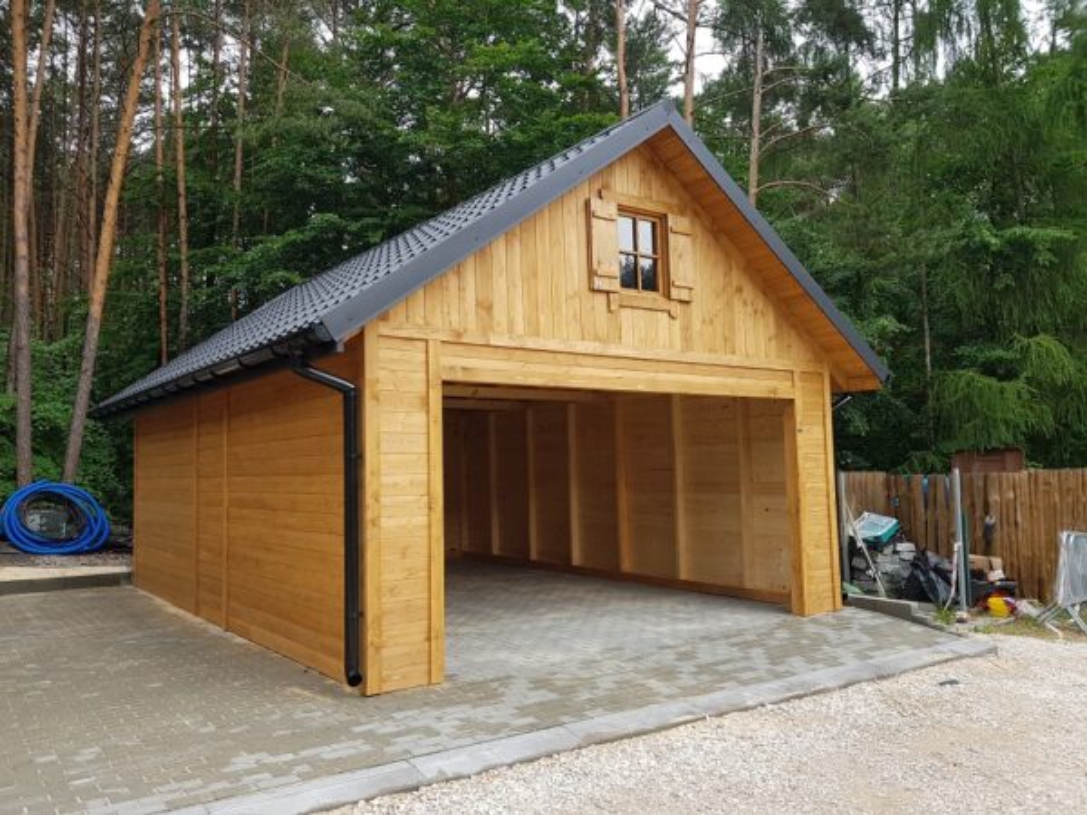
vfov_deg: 53.1
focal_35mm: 26
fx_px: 816
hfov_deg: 67.3
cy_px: 408
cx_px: 544
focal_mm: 4.2
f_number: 1.7
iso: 40
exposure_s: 1/354
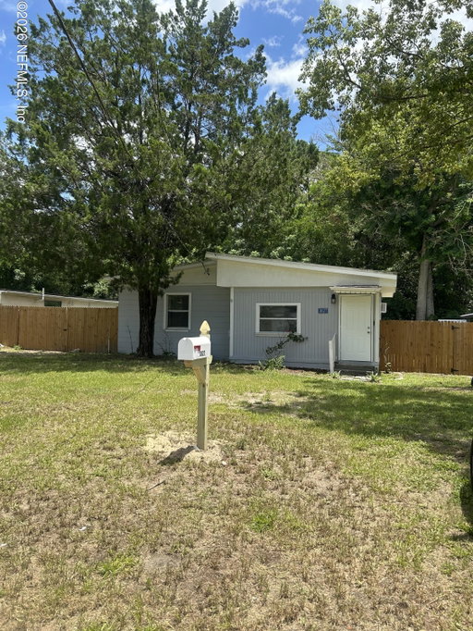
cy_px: 316
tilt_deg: +2.5
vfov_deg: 67.3
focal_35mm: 26
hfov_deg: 53.1
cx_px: 236
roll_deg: -0.9
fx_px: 473
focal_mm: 5.7
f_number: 1.5
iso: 50
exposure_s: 1/2353
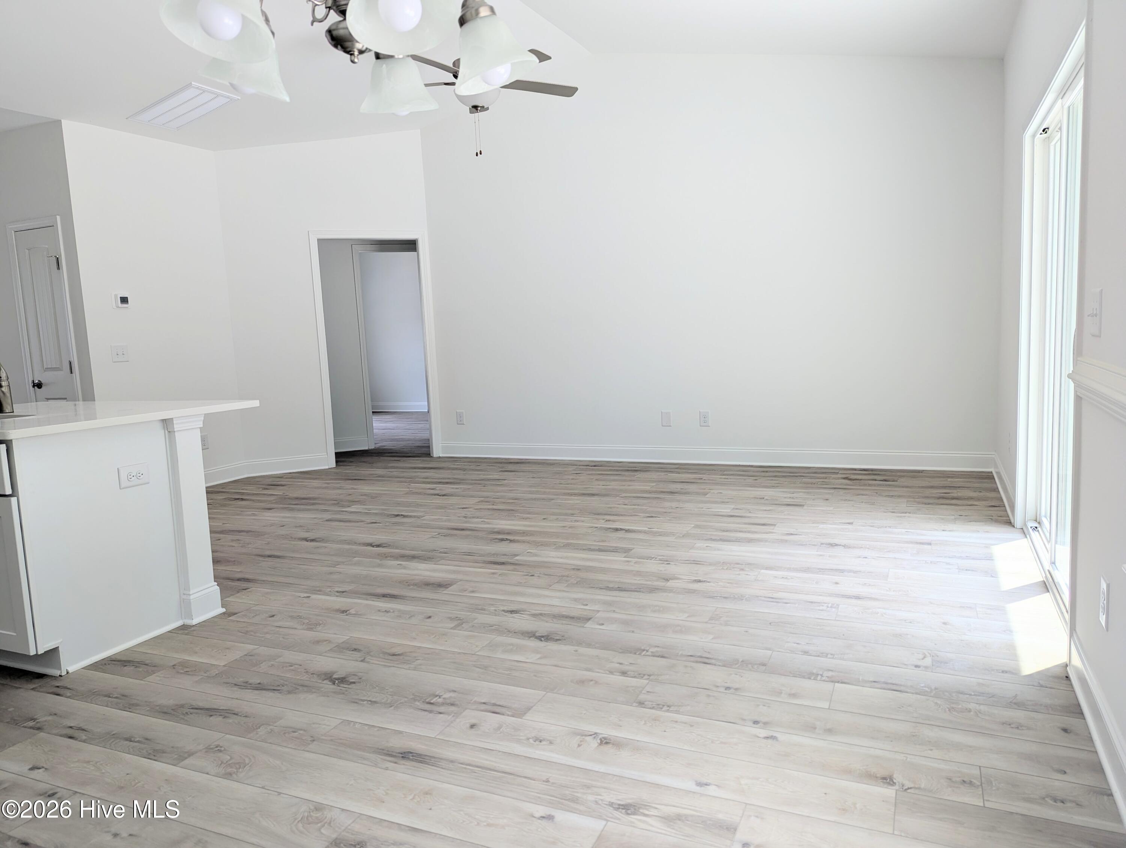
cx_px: 563
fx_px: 782
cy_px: 424
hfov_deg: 71.5
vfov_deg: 56.9
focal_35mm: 24
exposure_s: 1/177
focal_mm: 6.81
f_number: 1.85
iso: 31
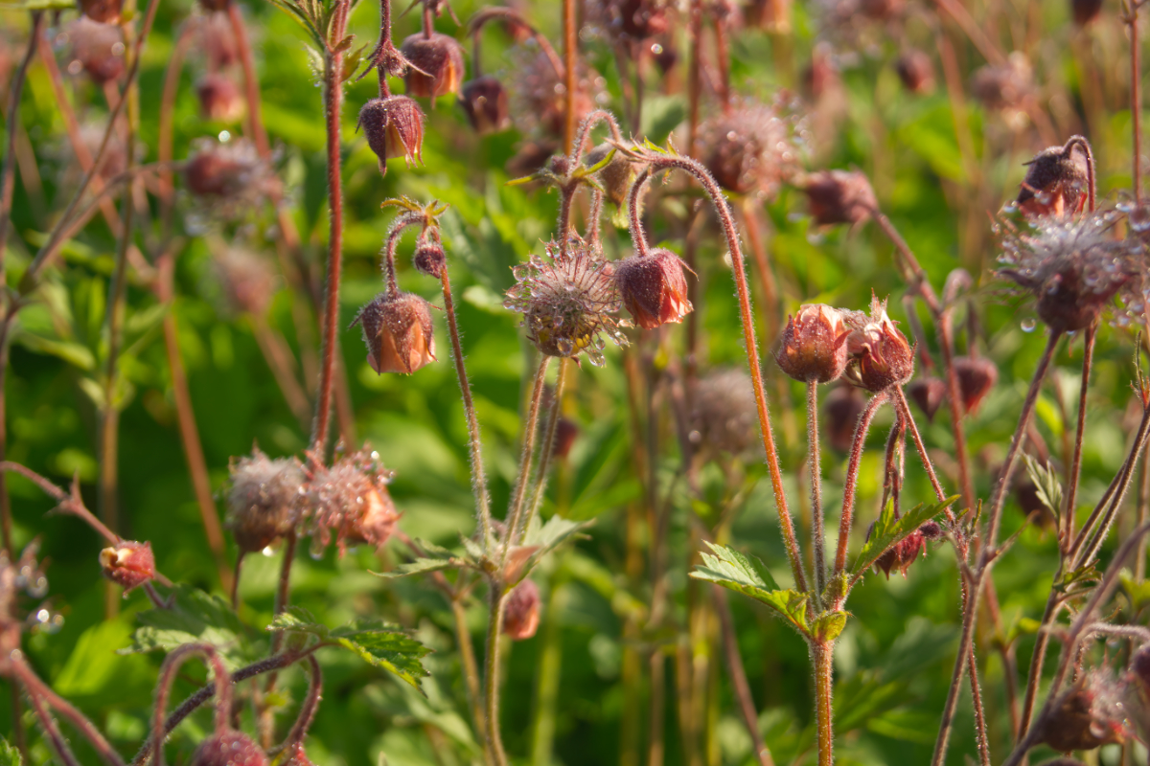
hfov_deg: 27.0
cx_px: 575
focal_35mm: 75
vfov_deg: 18.2
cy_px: 383
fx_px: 2396
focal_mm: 50
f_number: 5.6
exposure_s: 1/200
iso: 100
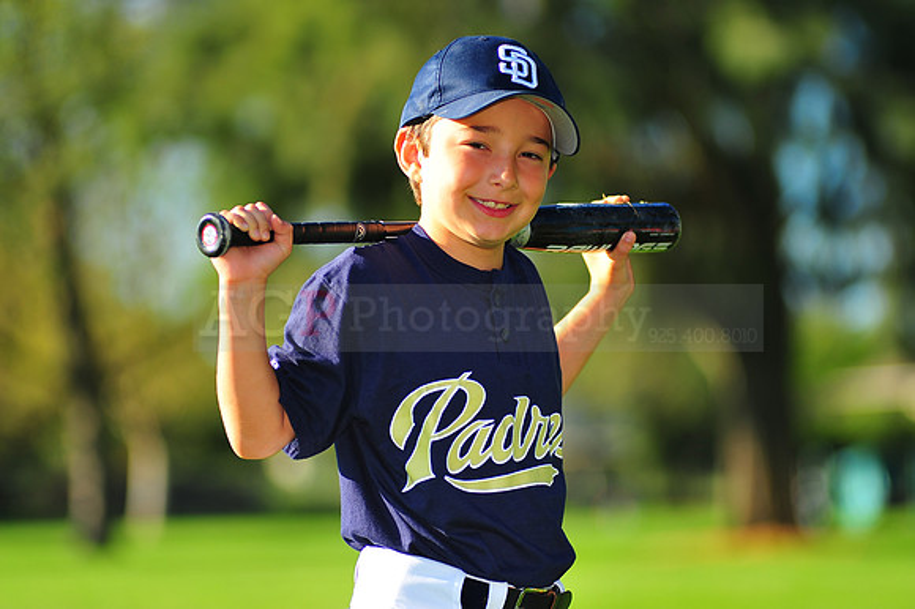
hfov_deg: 11.4
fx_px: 4572
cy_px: 304
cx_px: 458
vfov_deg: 7.6
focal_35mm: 180
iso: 200
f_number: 3.5
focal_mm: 180
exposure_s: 1/1000
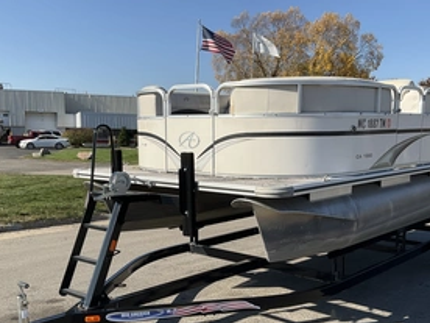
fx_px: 522
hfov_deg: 44.8
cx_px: 218
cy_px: 225
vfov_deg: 33.9
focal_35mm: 42
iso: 25
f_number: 1.8
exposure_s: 1/1626
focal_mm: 3
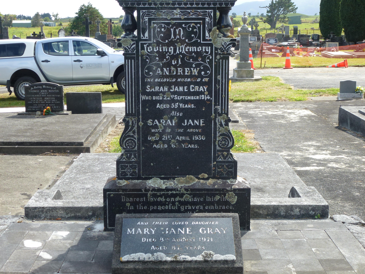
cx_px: 182
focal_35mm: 52
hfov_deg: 36.8
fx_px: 548
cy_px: 137
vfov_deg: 28.0
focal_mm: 9.4
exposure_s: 1/250
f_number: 4.3
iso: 100
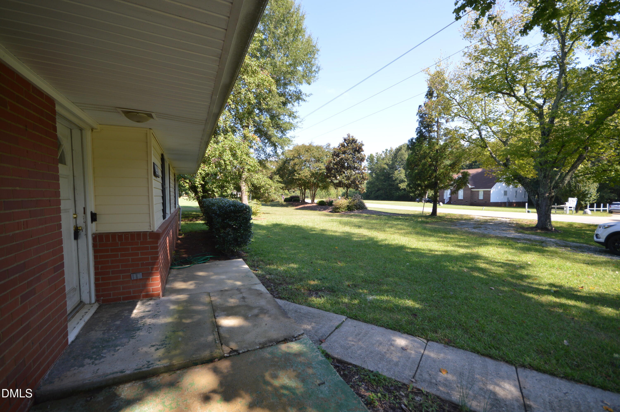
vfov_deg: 77.2
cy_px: 206
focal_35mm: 15
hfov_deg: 100.4
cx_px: 310
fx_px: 258
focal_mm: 10
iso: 125
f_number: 5.6
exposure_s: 1/125
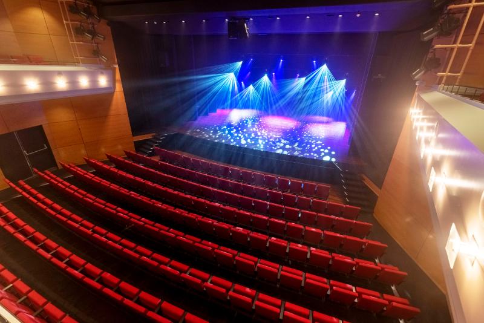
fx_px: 202
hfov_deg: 100.4
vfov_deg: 77.4
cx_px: 242
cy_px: 162
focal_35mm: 15
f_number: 2.8
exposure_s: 1/500
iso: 1000
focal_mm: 15
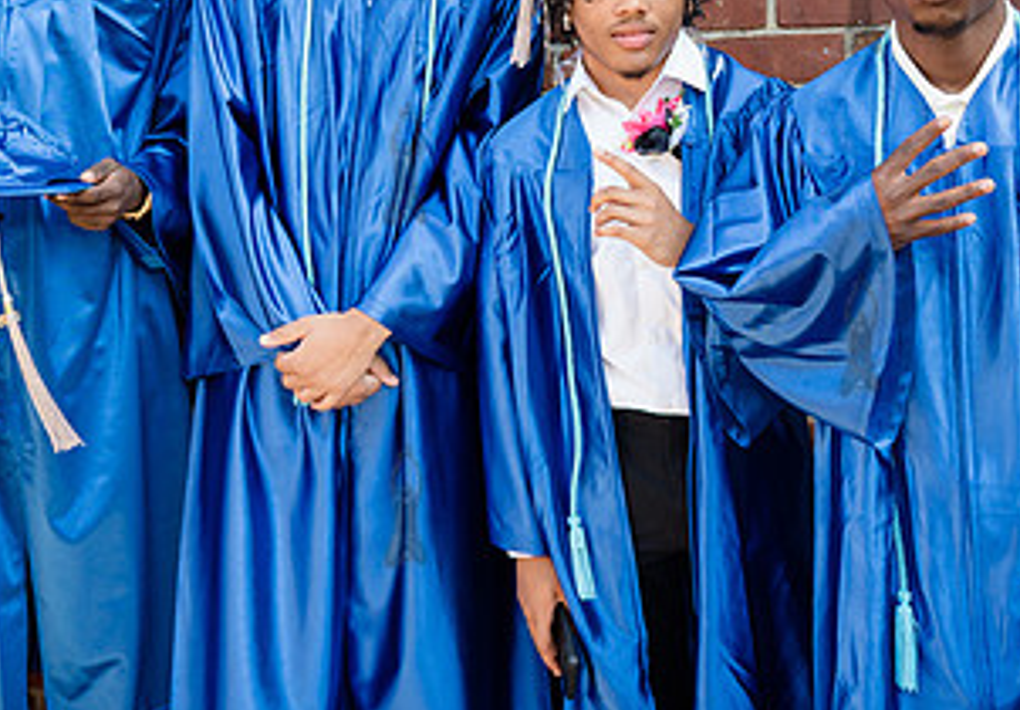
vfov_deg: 26.6
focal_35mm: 51
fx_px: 1464
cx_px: 490
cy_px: 112
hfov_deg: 38.4
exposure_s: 1/500
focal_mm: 24
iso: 400
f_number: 2.8
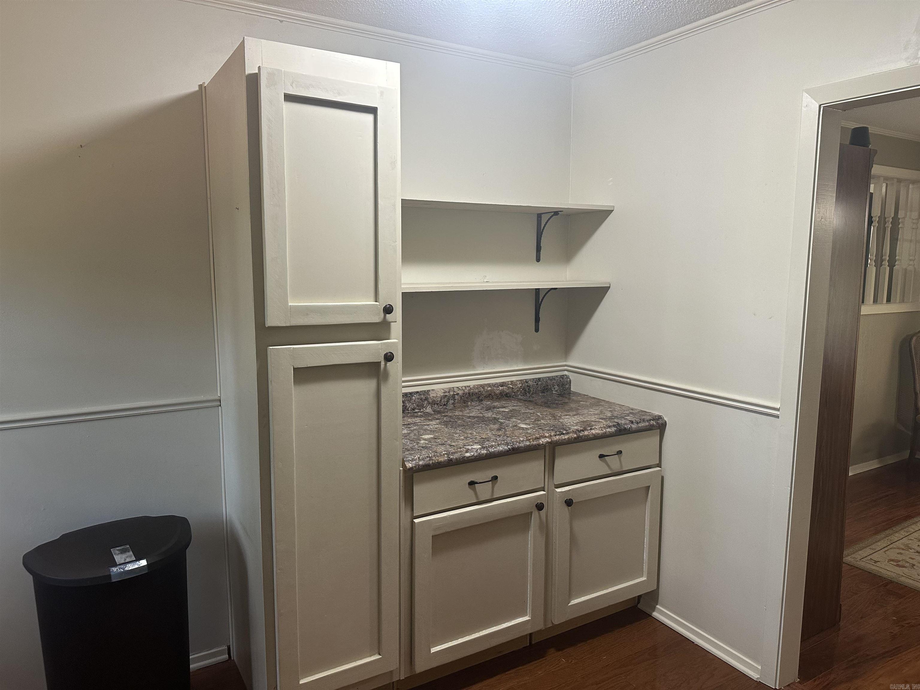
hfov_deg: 71.6
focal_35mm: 24
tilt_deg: -6.5
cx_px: 460
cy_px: 345
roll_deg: -0.8
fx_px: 638
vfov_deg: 56.8
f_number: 1.78
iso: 200
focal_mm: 6.86
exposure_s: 1/60
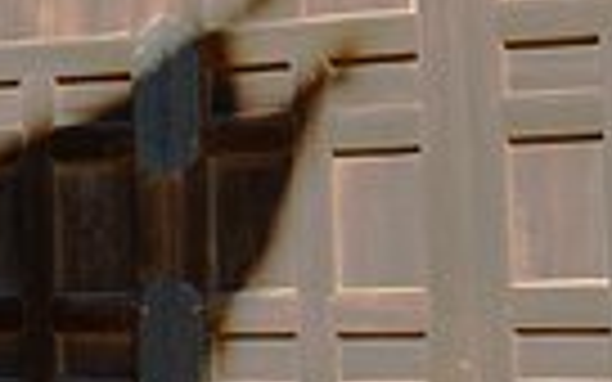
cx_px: -90
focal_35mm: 121
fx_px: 2017
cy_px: 29
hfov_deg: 16.6
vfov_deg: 10.8
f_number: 11
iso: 100
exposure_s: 1/50
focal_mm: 21
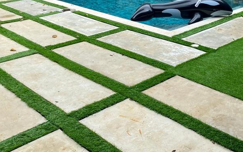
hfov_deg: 41.3
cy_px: 36
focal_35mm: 47
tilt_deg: -18.1
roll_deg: -1.1
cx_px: 184
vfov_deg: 27.0
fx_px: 311
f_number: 1.8
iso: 32
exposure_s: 1/1206
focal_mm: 4.25
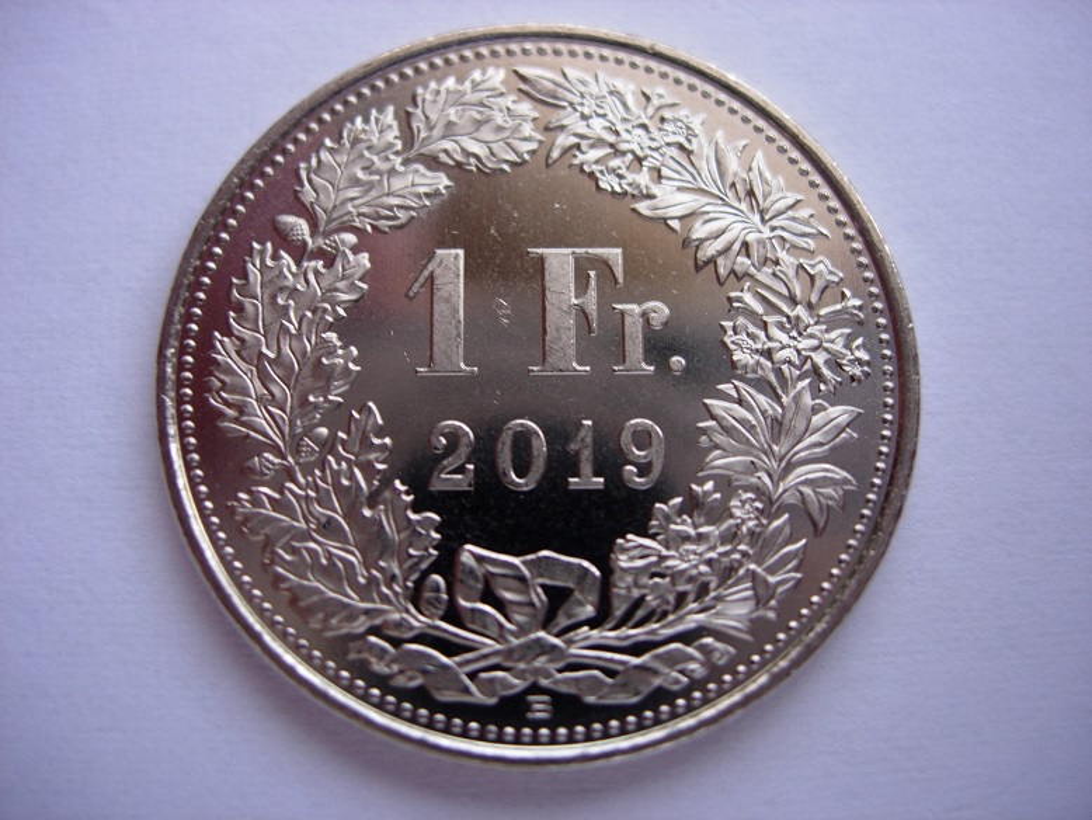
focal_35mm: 38
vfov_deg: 37.7
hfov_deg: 49.0
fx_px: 1199
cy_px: 410
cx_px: 546
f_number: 2.8
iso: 64
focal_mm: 7.8
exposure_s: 1/32
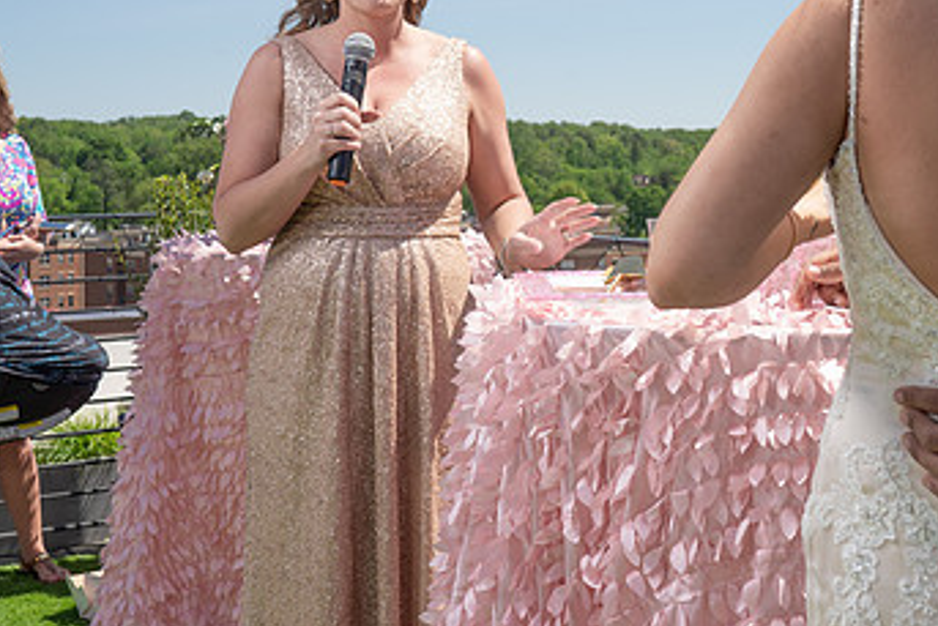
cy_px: 125
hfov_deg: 31.6
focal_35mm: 63
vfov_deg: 21.3
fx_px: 1642
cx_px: 627
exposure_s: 1/250
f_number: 7.1
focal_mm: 35
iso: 50
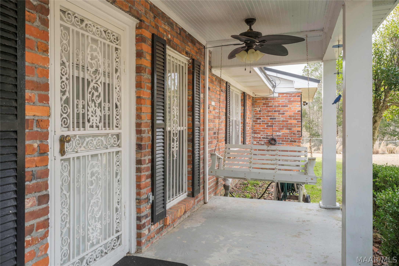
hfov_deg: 67.4
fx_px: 299
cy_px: 133
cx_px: 200
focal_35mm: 27
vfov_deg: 47.9
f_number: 9
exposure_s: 1/13
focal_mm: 27
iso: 100
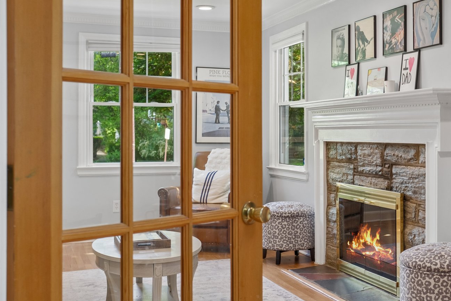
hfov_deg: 35.6
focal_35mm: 55
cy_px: 146
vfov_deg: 24.6
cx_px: 328
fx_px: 689
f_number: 4
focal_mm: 23
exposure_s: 1/105
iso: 640
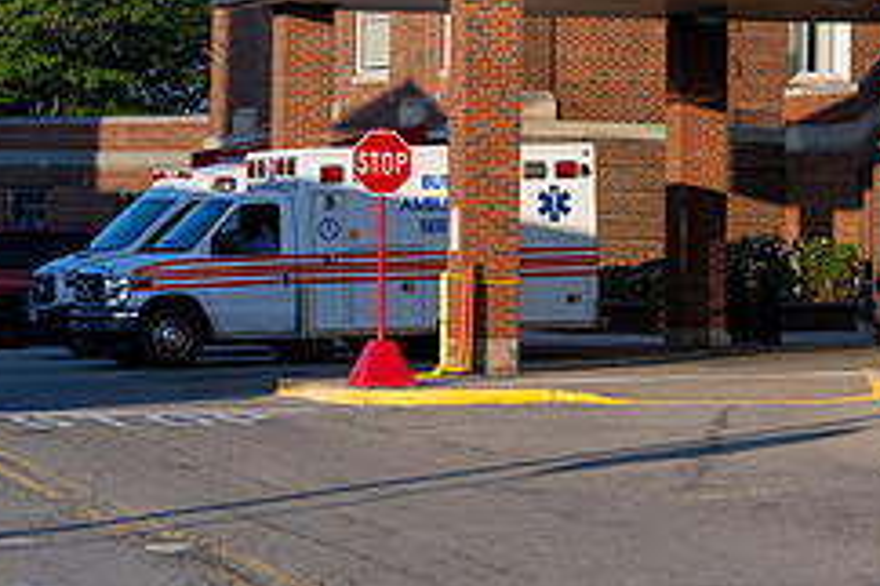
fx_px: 4104
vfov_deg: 8.1
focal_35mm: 168
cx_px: 822
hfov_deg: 12.1
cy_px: -71
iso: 200
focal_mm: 70
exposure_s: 1/640
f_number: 5.6
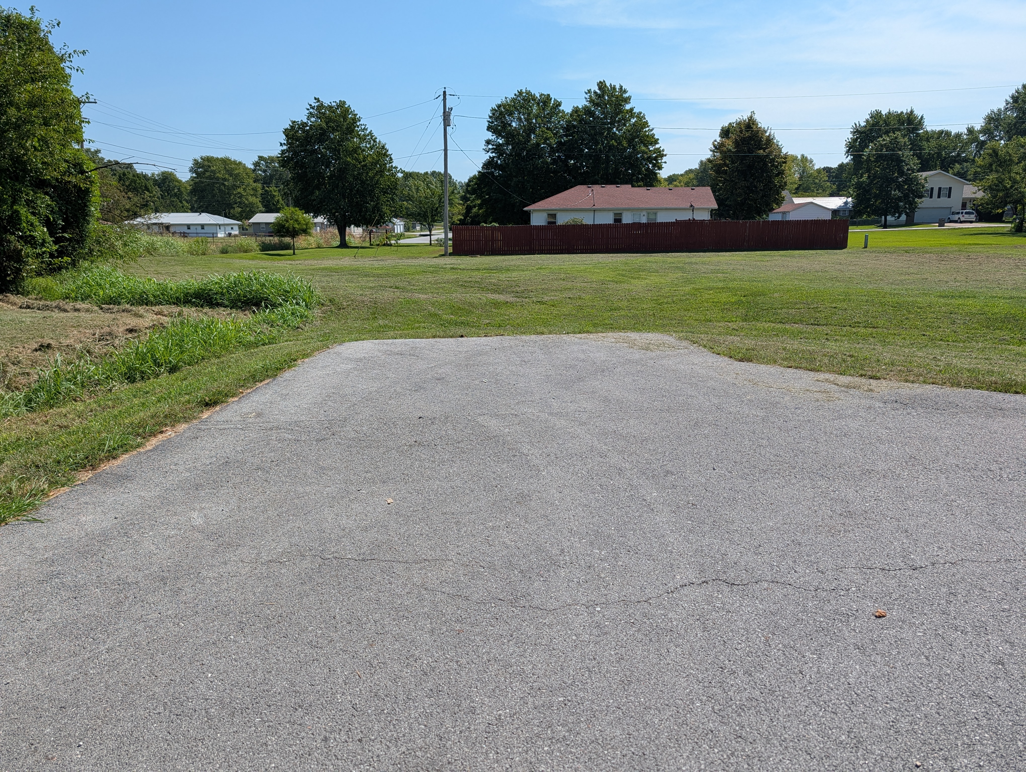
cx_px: 513
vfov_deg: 56.9
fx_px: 712
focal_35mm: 24
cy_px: 386
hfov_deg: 71.5
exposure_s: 1/1408
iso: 20
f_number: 1.68
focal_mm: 6.9
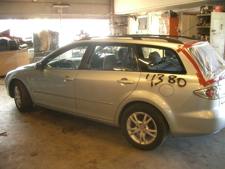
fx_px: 227
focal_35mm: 35
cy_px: 84
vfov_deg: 40.7
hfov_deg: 52.6
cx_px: 112
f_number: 2.6
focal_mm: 5.8
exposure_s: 1/25
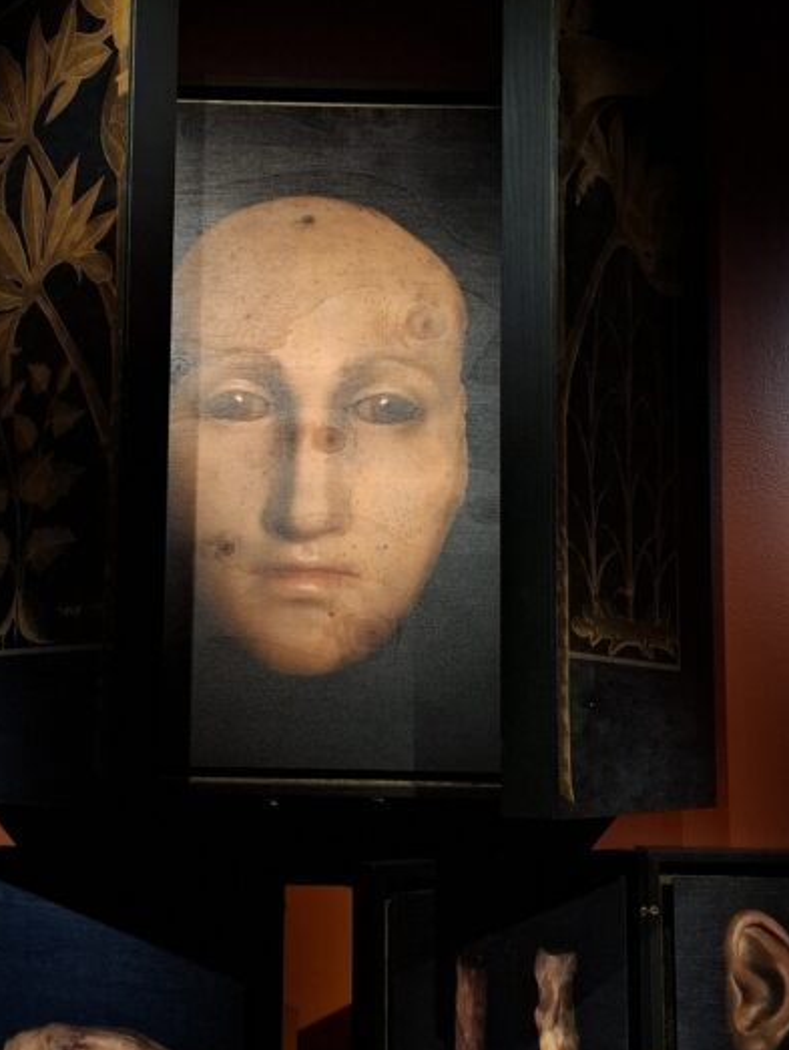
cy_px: 586
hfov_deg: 32.0
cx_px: 279
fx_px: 1366
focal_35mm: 45
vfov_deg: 42.0
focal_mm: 5.54
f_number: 1.8
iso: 250
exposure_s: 1/50
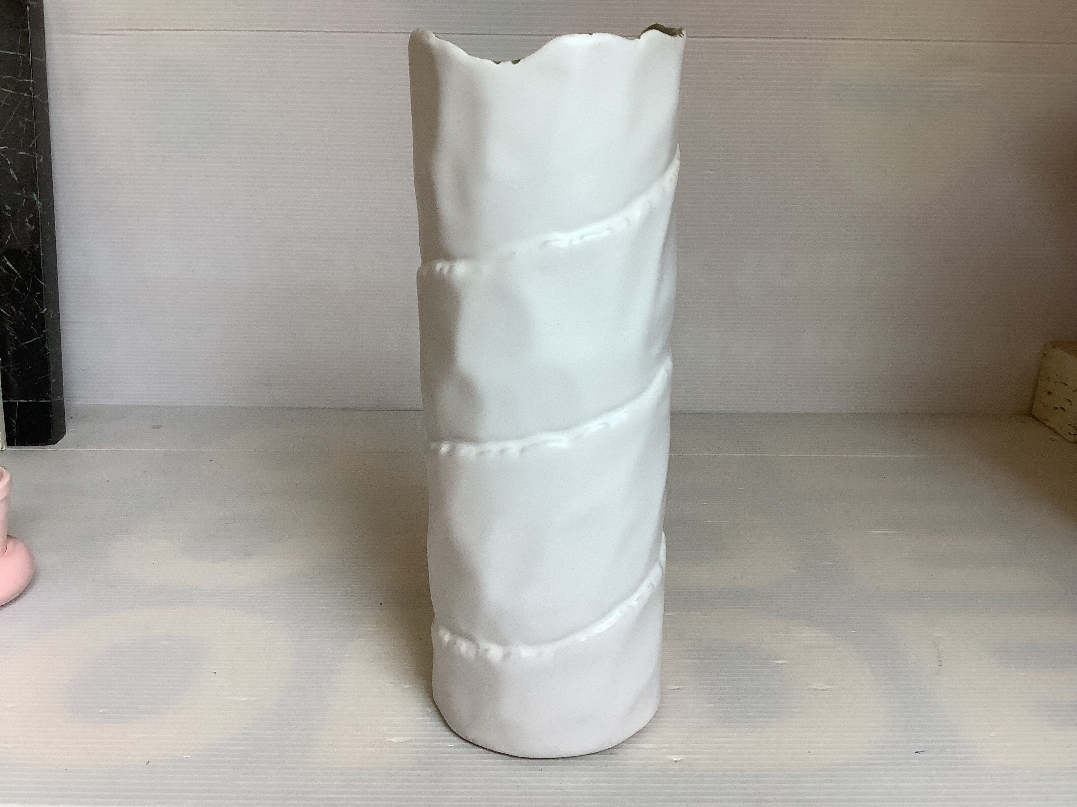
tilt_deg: -17.1
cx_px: 538
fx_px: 964
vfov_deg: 45.4
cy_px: 404
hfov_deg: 58.4
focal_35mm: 31
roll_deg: -0.4
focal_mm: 3.3
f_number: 2.4
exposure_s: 1/100
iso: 50
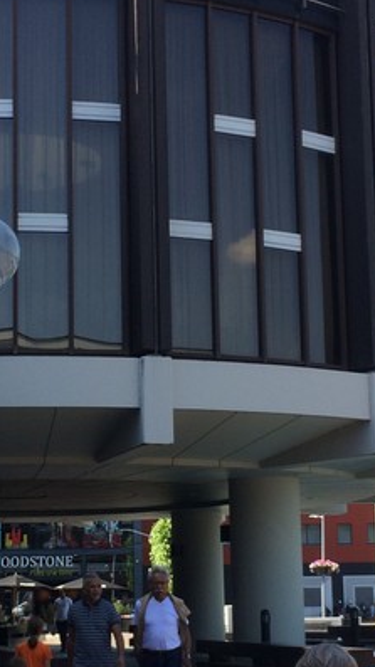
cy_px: 379
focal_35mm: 69
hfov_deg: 17.4
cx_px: 111
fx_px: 1221
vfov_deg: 30.5
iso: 32
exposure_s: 1/760
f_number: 2.2
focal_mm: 4.15
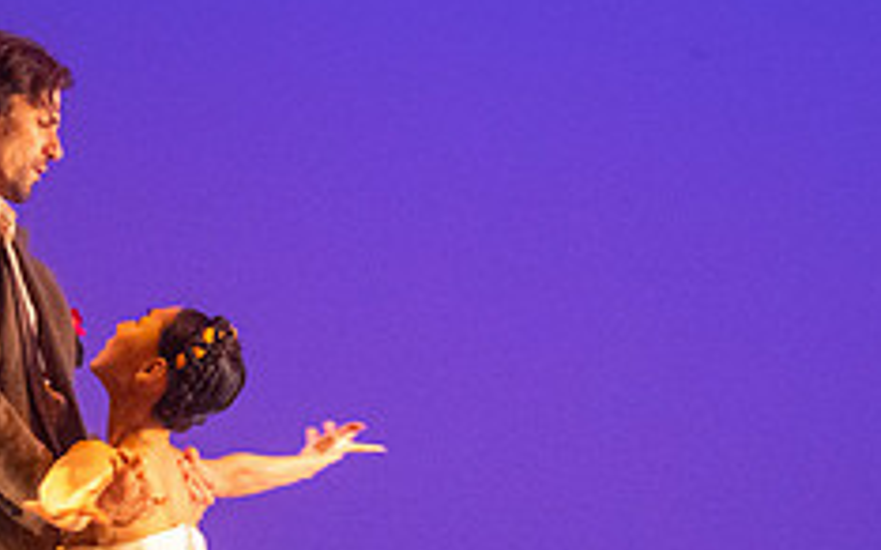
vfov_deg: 5.4
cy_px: 620
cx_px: 395
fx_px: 5760
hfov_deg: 8.7
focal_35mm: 240
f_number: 4
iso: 6400
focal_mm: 95
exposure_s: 1/200
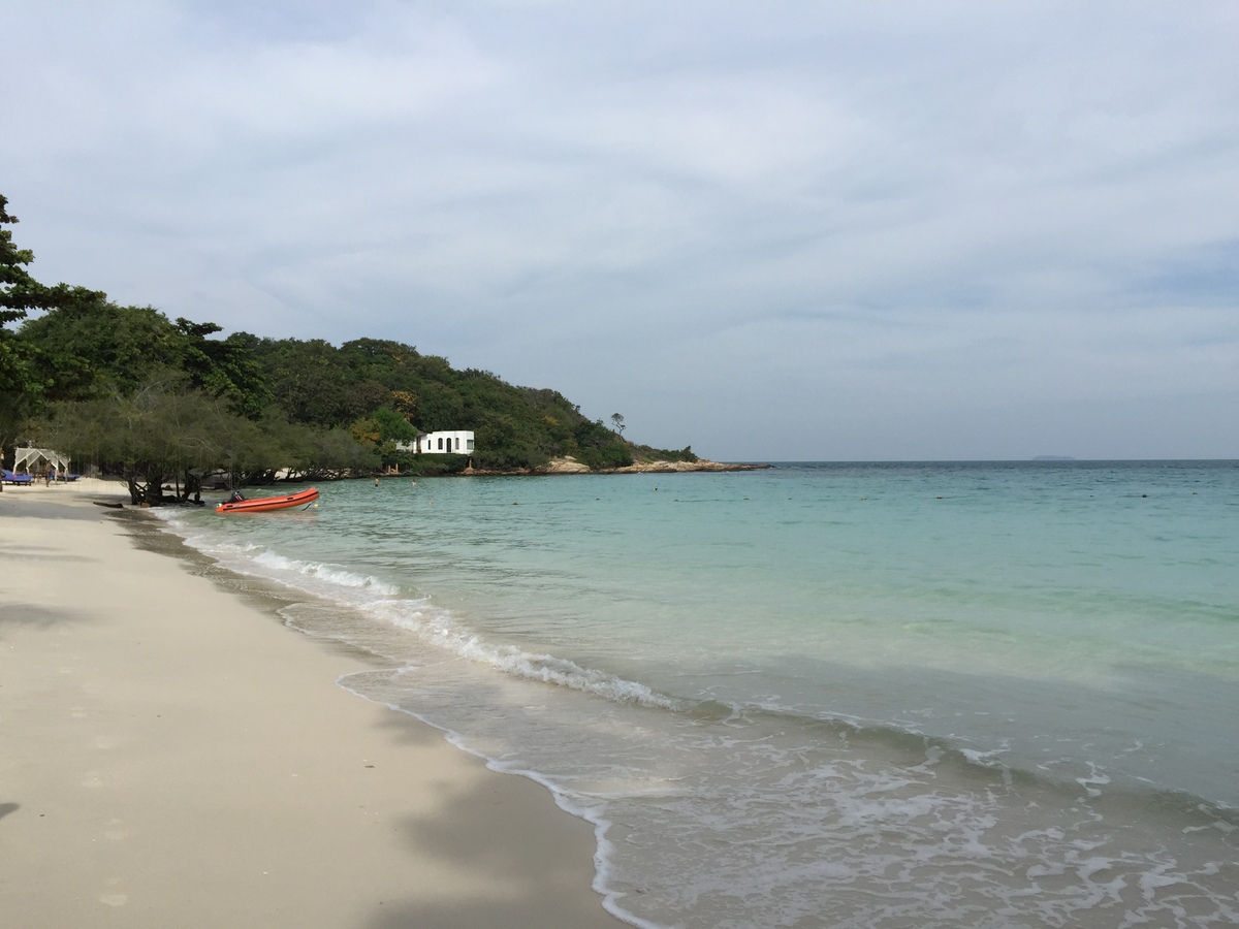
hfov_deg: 61.7
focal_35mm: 29
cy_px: 464
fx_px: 1038
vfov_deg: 48.2
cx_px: 620
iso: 32
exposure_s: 1/3049
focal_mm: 4.15
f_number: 2.2
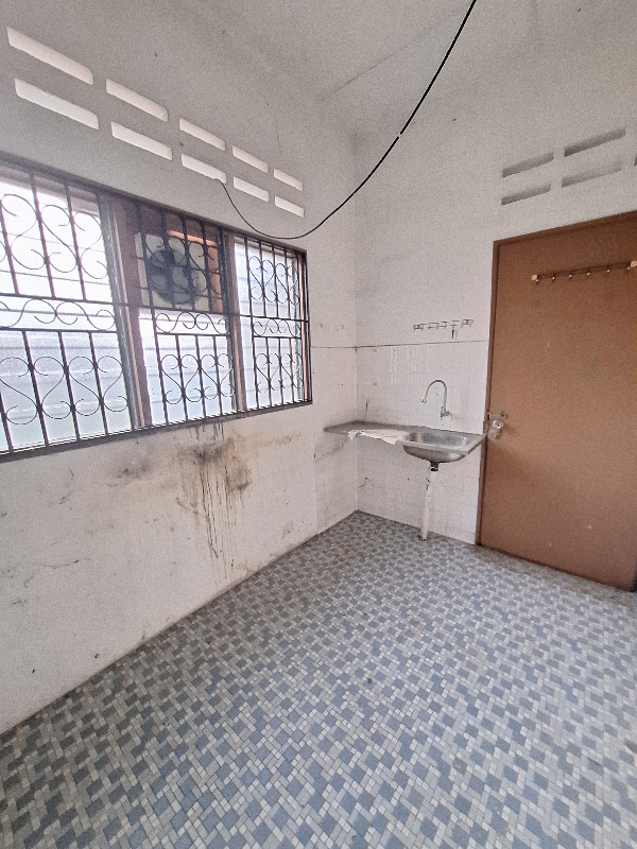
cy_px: 424
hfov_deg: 89.9
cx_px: 318
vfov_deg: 106.2
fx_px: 319
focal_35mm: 13
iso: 500
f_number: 2.2
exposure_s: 1/20
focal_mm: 1.74
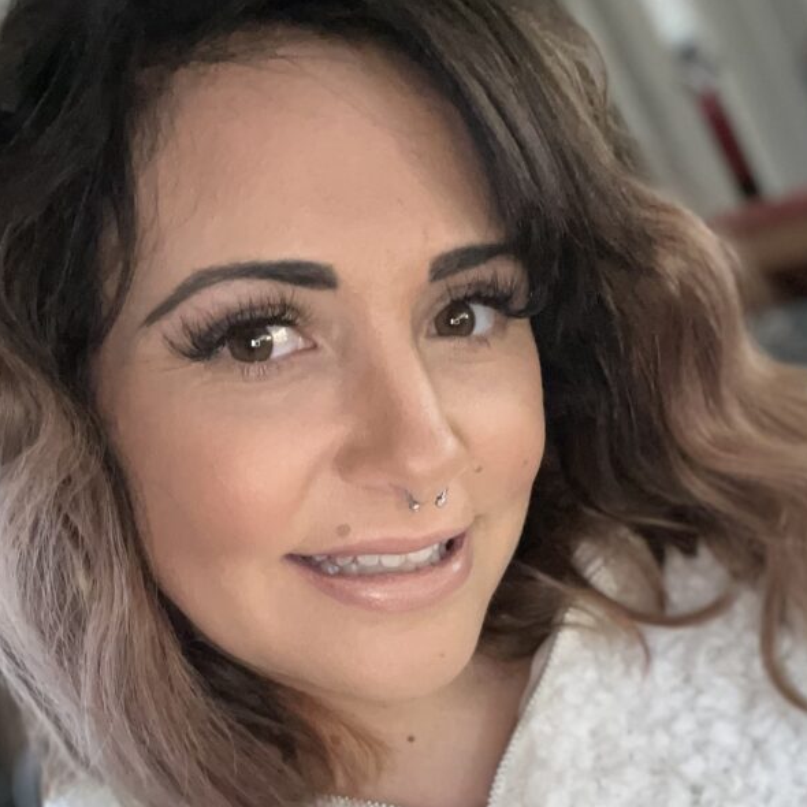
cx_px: 497
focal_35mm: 46
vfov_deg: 35.9
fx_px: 1213
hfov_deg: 36.6
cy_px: 610
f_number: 2.2
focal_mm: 2.71
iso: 400
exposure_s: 1/40
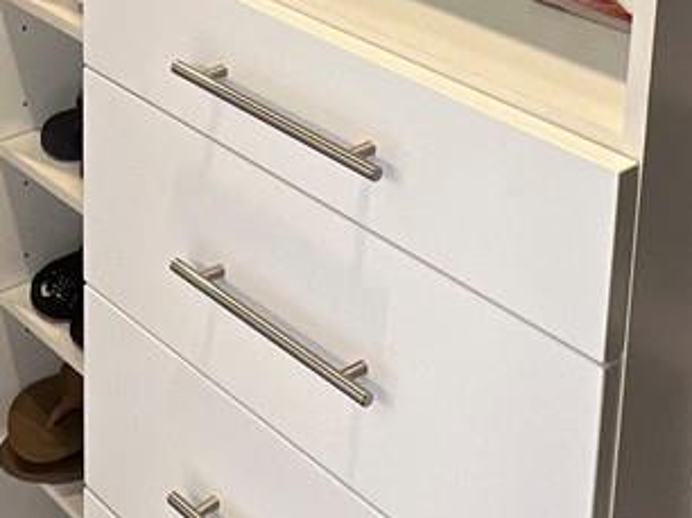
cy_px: -256
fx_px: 1358
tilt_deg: -12.3
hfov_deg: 27.2
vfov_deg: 19.0
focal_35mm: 68
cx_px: 18
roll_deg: +0.9
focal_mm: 1.57
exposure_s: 1/30
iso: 125
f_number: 1.8
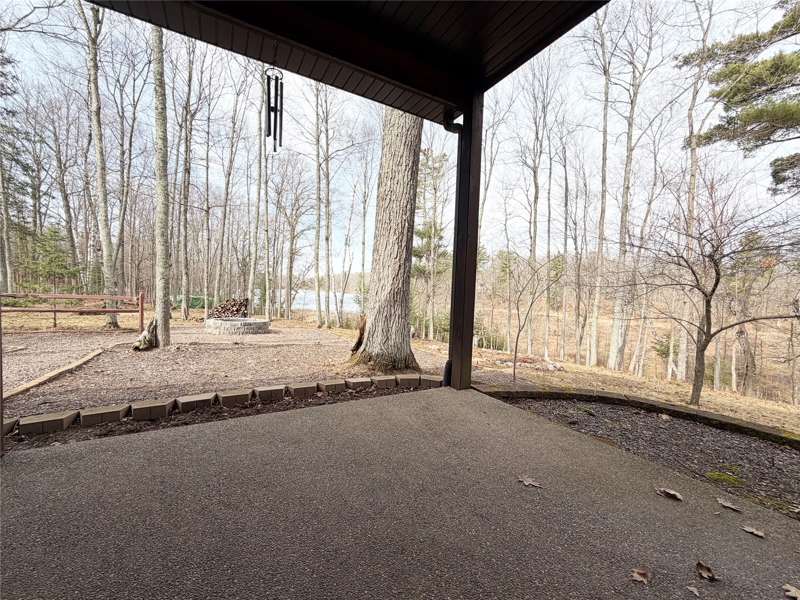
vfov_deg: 85.7
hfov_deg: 102.1
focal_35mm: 14
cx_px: 400
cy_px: 300
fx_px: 324
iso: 40
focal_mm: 2.22
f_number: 2.2
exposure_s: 1/770
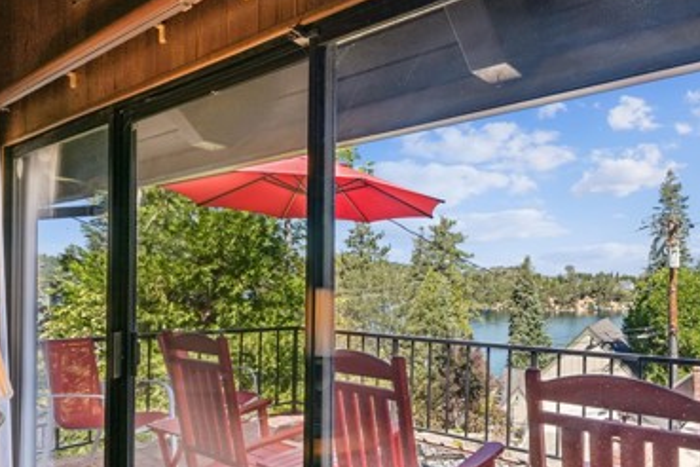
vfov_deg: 49.0
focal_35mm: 26
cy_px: 277
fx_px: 509
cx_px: 461
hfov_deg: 67.3
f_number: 13
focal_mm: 15.1
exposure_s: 1/25
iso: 100
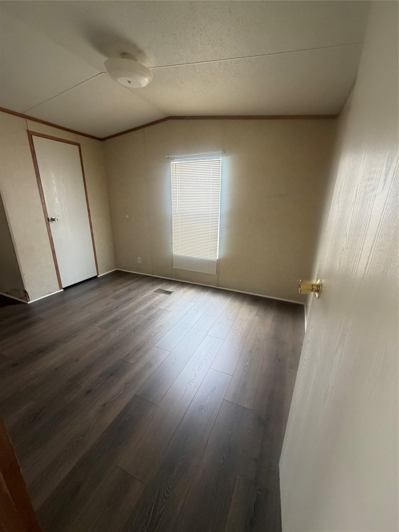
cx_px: 200
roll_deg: -1.0
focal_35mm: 14
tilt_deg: -18.2
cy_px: 266
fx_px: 215
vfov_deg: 102.1
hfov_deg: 85.7
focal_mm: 2.22
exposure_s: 1/120
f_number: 2.2
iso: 320
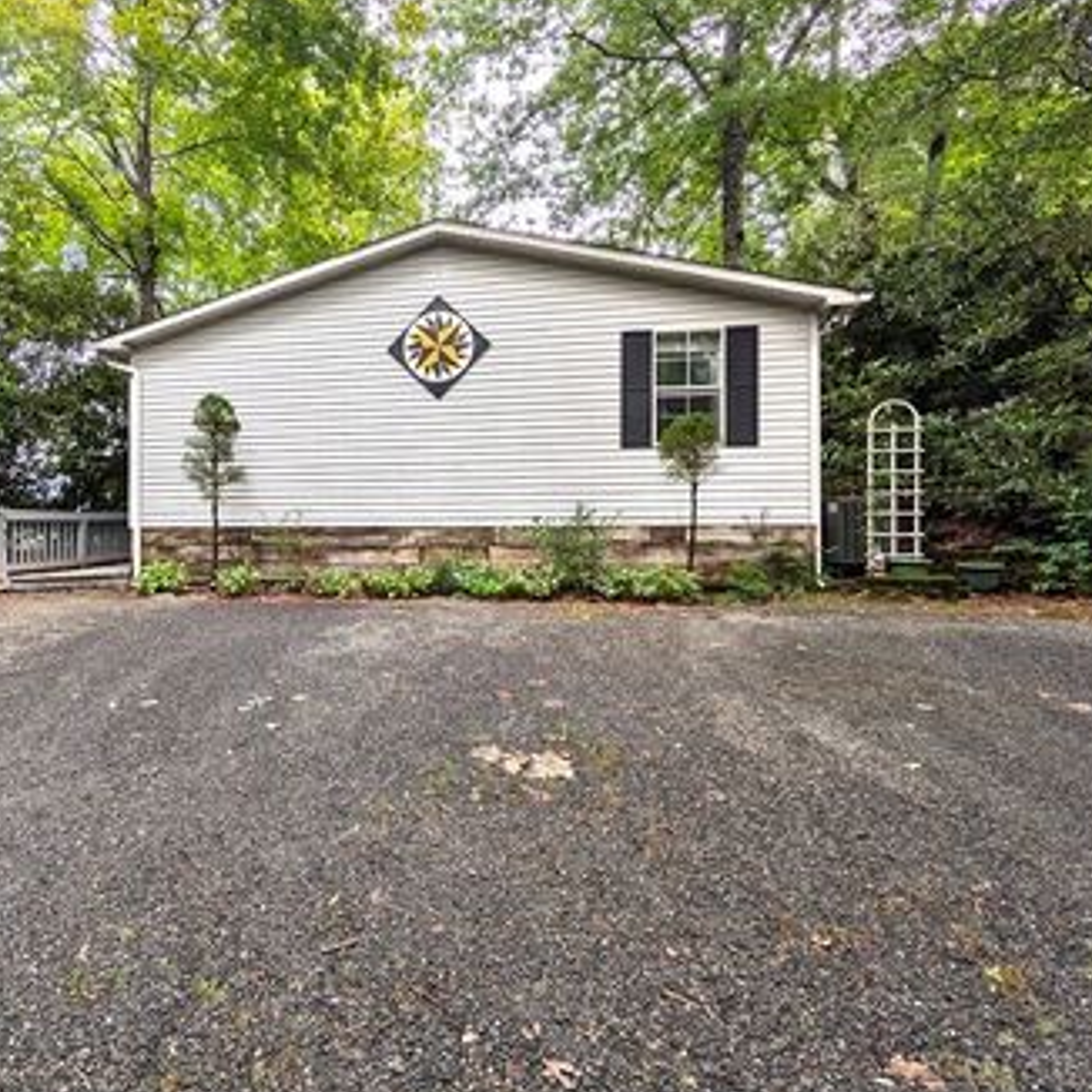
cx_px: 372
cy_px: 524
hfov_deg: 75.5
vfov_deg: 77.6
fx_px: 678
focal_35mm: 19
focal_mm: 1.83
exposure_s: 1/655
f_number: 2.2
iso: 48
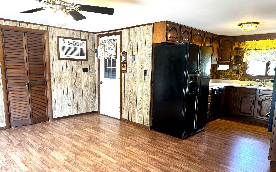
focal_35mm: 26
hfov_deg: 70.4
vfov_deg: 47.4
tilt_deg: -9.6
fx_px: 196
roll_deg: -0.7
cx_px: 136
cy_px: 100
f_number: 1.78
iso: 160
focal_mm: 6.76
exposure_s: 1/60
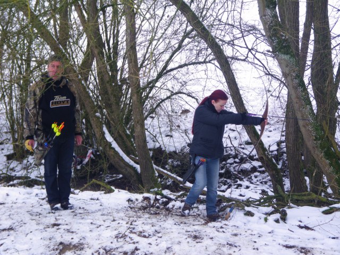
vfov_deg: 28.6
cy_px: 128
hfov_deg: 37.5
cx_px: 170
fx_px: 501
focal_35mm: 51
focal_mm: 9.1
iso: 64
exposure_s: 1/60
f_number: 4.4
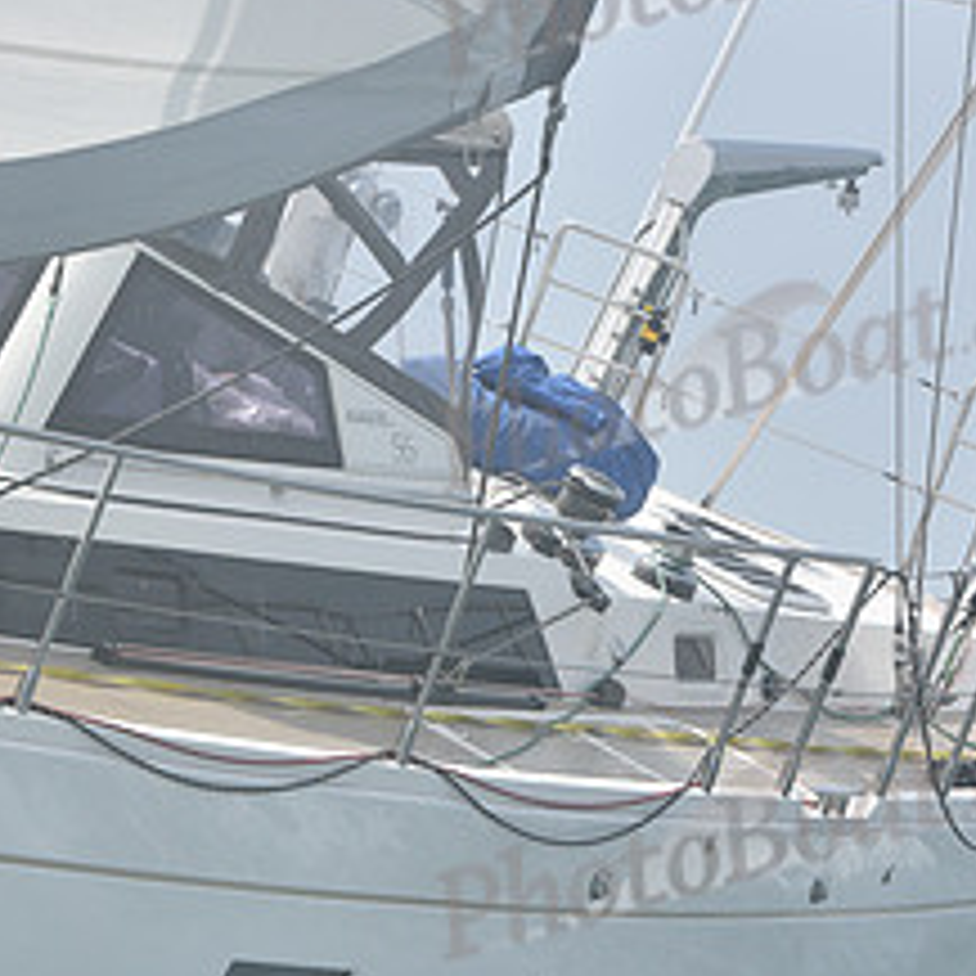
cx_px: 207
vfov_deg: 5.1
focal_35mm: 341
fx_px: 10878
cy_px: 672
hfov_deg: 5.1
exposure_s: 1/800
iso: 320
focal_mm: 150
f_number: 10
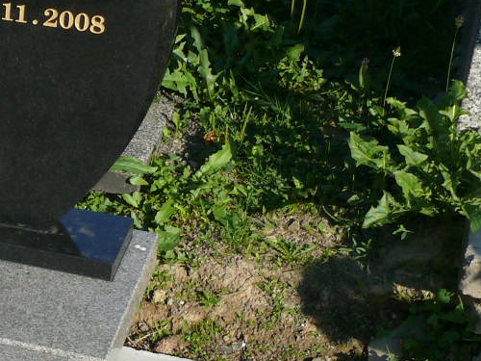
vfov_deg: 13.1
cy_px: 304
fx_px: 1556
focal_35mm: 112
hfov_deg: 15.9
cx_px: -269
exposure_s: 1/400
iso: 100
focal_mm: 7.4
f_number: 5.6
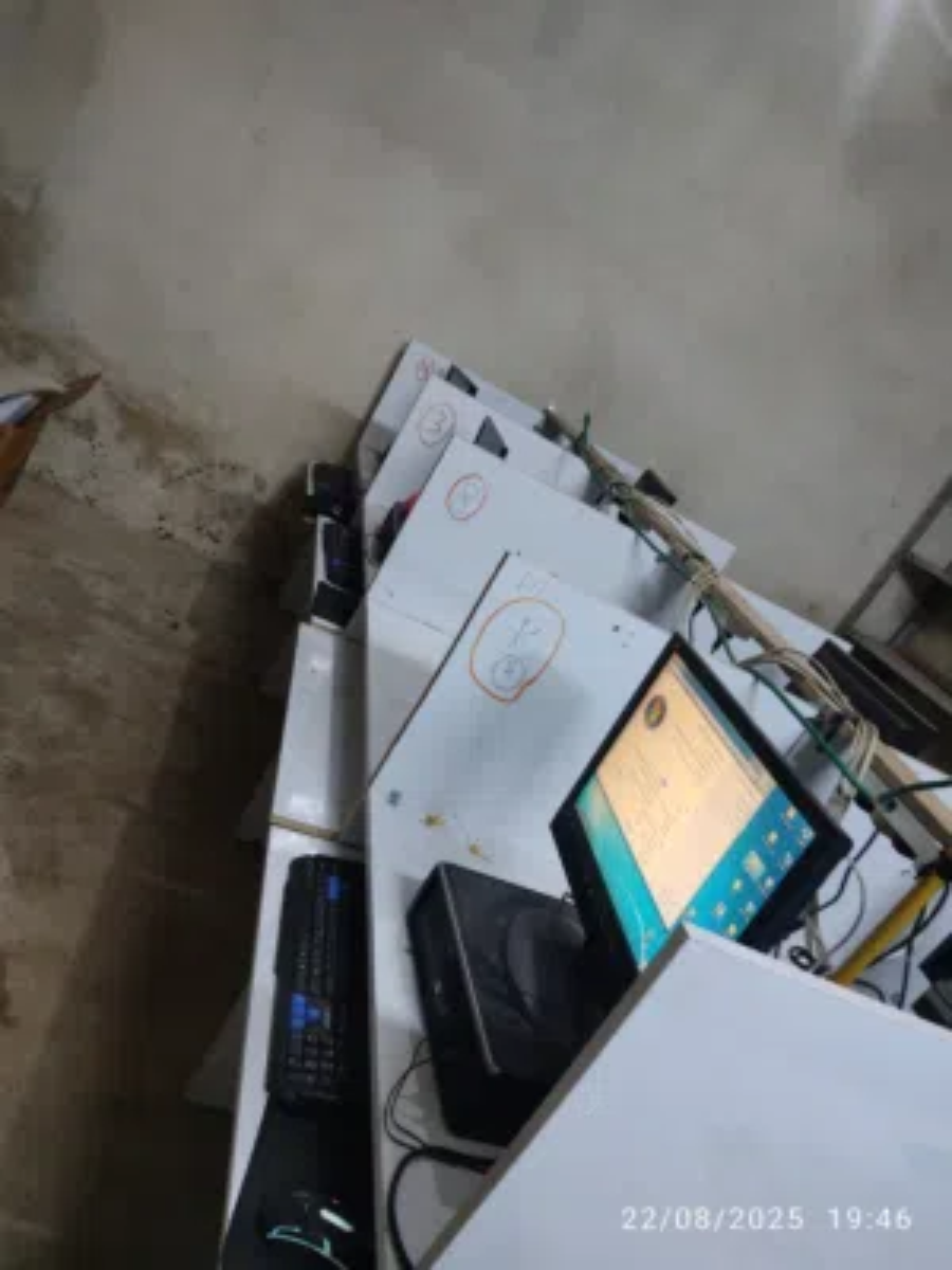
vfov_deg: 67.3
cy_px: 635
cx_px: 476
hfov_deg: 53.1
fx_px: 953
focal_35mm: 26
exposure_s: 1/33
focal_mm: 4.74
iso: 765
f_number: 1.79
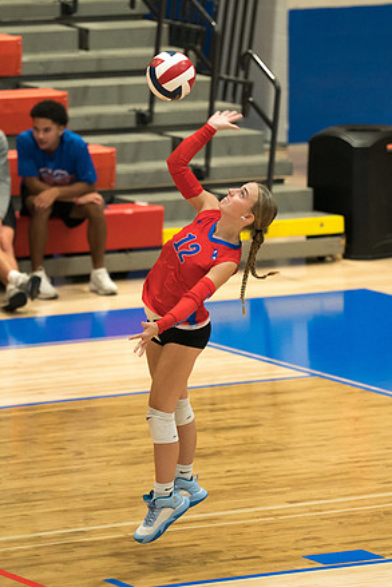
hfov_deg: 4.8
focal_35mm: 288
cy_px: 254
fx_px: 4700
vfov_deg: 7.2
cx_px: 209
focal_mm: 165
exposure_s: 1/1000
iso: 3200
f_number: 2.8
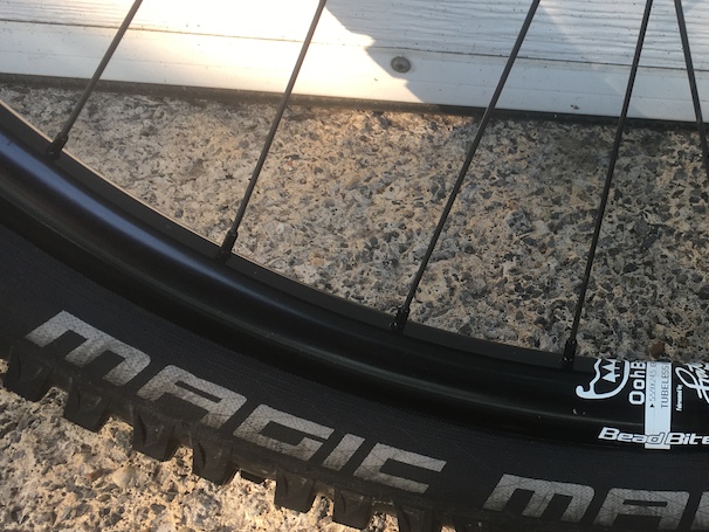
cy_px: 235
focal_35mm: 49
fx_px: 1004
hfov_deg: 37.2
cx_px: 591
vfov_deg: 29.7
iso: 25
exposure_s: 1/120
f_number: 2.2
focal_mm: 4.15
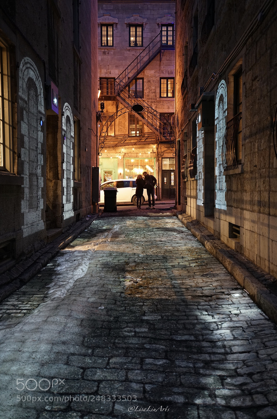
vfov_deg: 54.5
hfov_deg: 37.7
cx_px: 138
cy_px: 210
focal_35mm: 35
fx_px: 406
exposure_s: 1/13
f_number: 4
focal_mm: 35
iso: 1600
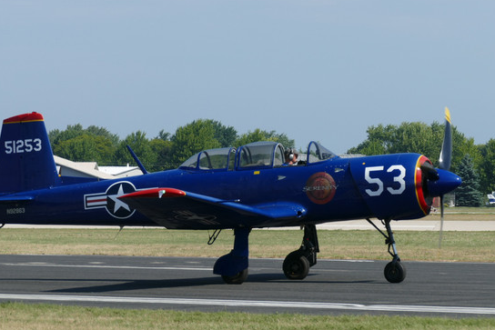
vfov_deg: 6.7
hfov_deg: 10.0
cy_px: 173
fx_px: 2833
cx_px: 214
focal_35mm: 206
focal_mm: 63.88
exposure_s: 1/640
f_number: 5.6
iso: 125
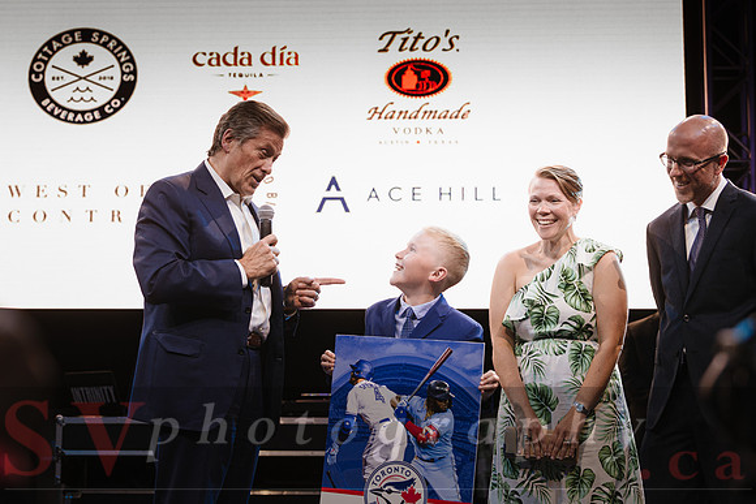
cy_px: 231
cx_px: 346
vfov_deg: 18.0
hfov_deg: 26.6
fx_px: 1596
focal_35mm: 76
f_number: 4
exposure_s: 1/320
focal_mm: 70
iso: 1000
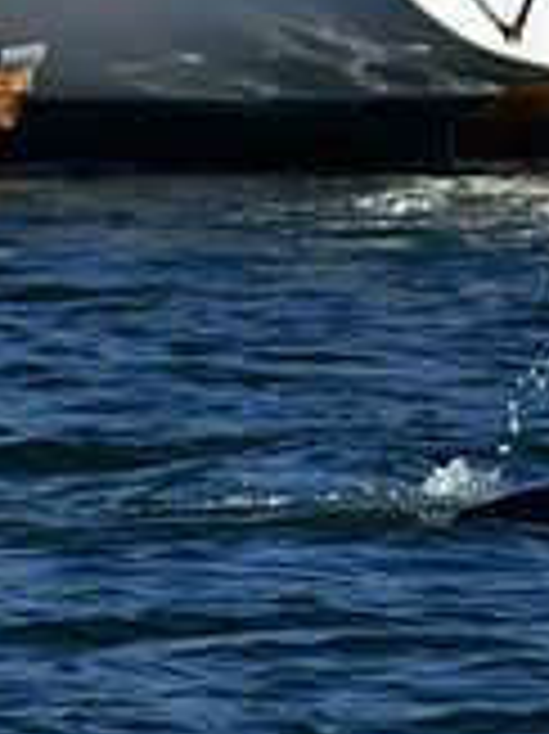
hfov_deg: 1.3
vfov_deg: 1.8
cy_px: -52
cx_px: 1116
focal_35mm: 1130
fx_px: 23927
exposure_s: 1/1250
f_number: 6.3
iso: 200
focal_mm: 220
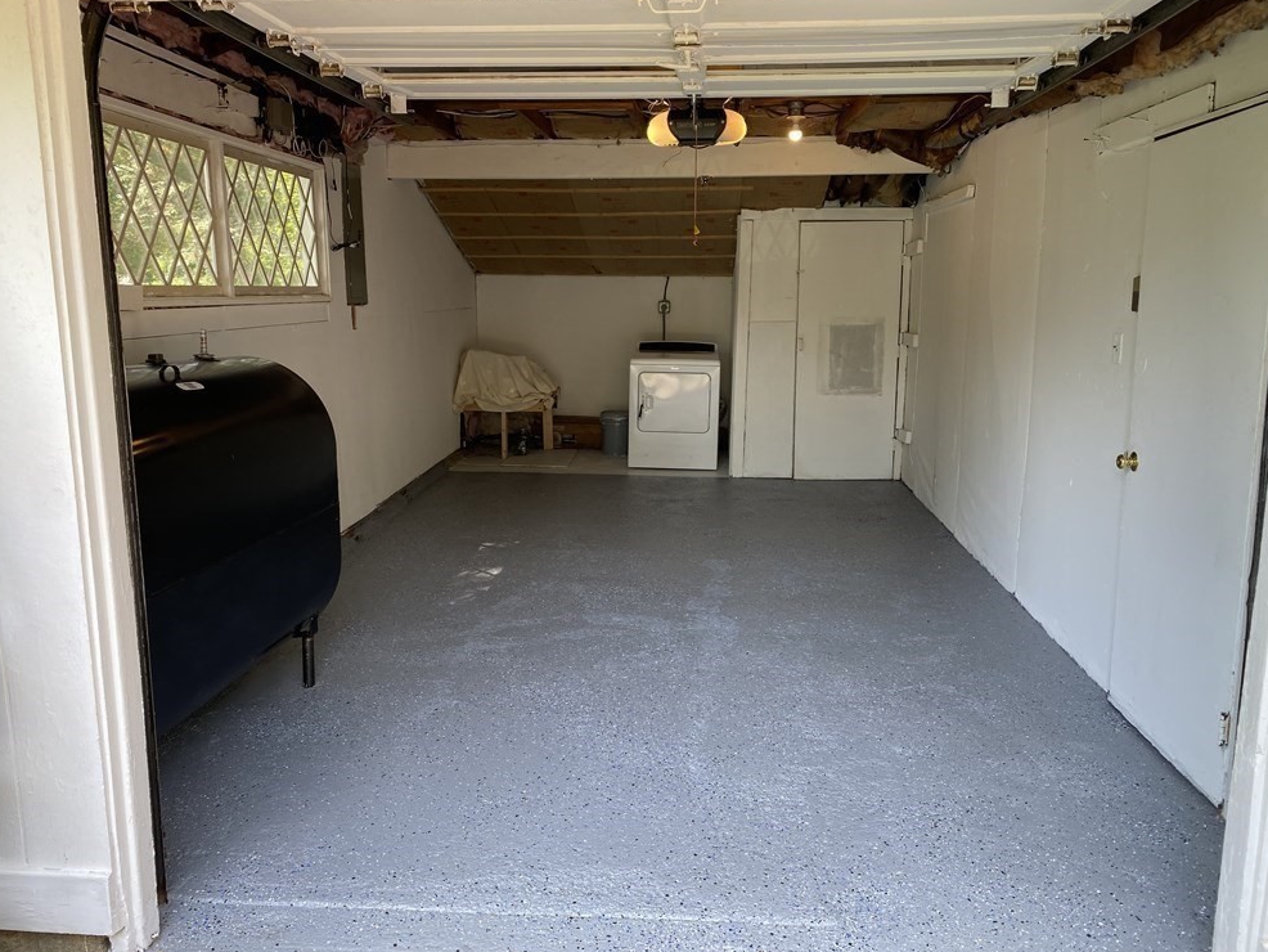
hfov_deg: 65.3
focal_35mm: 27
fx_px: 989
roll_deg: -0.7
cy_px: 476
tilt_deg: -9.9
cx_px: 640
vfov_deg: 51.4
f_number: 1.8
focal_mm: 4.25
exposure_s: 1/125
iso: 32
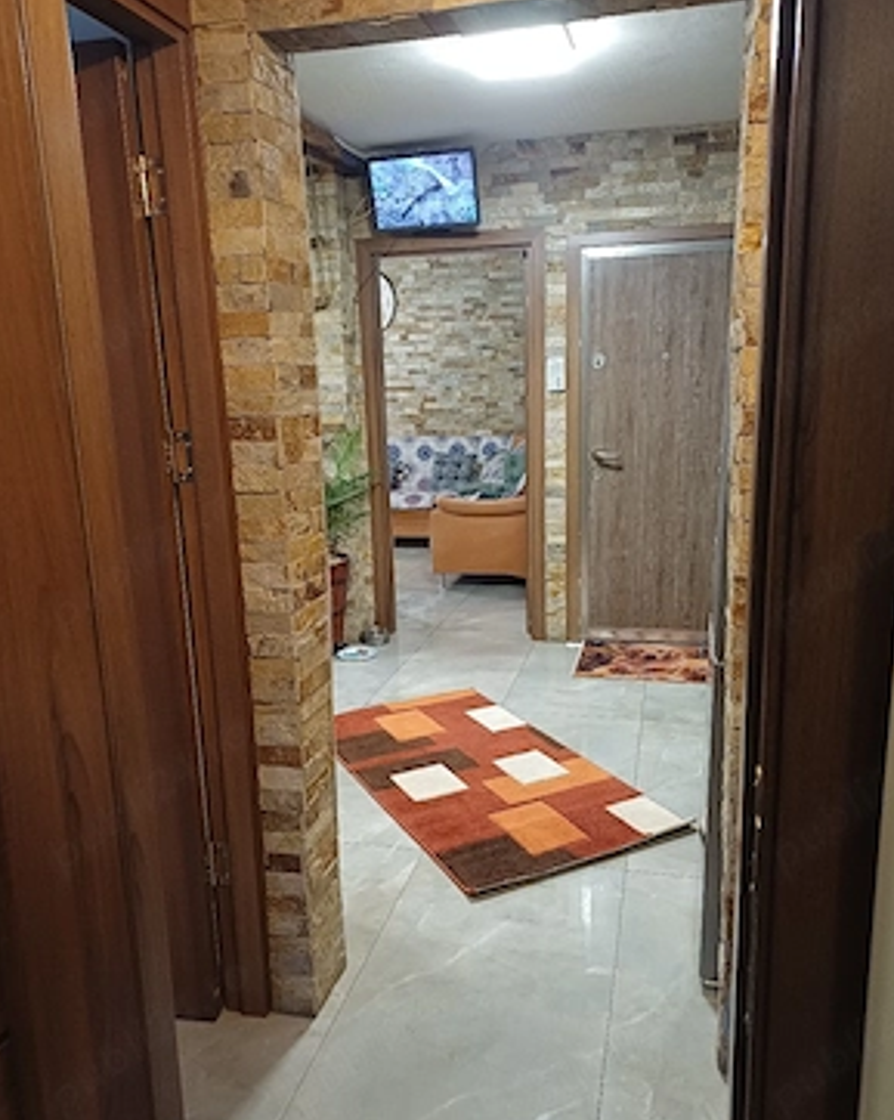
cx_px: 452
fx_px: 894
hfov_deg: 53.1
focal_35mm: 27
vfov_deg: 64.1
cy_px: 591
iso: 400
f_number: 1.8
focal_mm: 4.65
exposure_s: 1/33.4
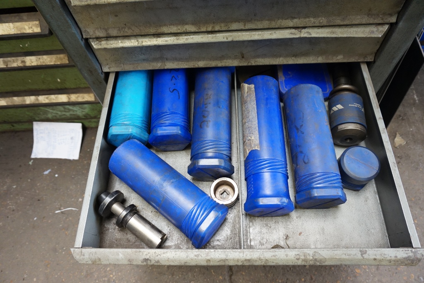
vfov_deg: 53.1
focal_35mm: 24
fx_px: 283
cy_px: 142
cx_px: 212
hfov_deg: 73.7
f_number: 4
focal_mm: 16
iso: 1000
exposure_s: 1/60
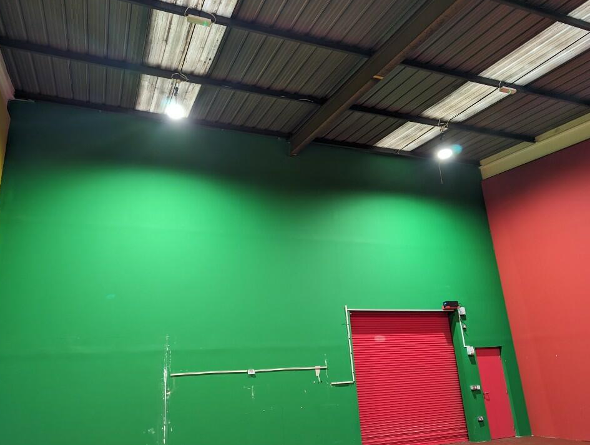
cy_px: 225
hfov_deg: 67.2
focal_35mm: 26
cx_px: 280
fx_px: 444
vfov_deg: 53.2
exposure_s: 1/50
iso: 124
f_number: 1.68
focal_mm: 6.9
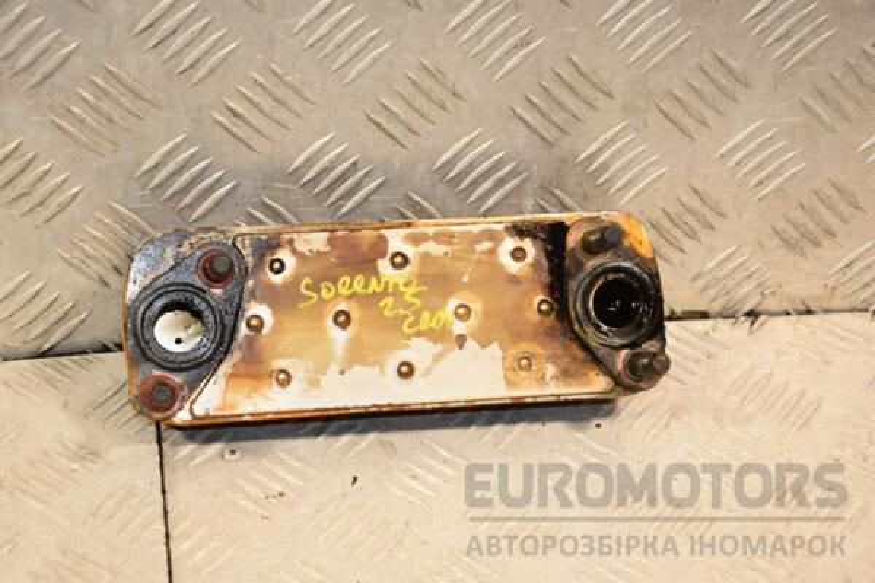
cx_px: 438
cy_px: 292
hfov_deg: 23.4
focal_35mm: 87
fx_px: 2114
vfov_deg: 15.7
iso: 800
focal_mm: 58
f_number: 5.6
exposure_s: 1/200
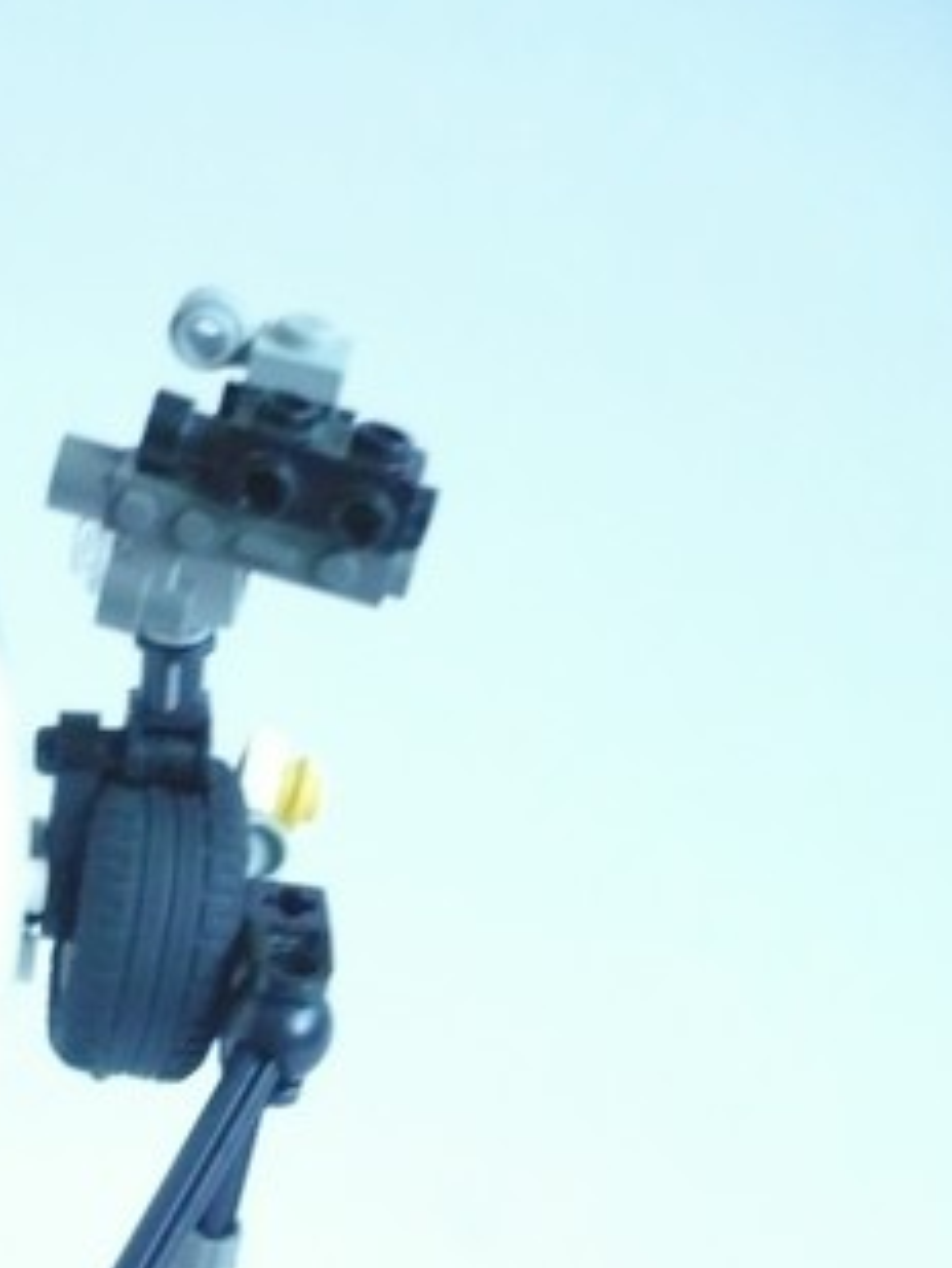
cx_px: 86
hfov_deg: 21.1
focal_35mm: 68
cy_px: 1153
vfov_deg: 27.5
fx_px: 2492
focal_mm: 5.8
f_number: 2.8
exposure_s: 1/4
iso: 400
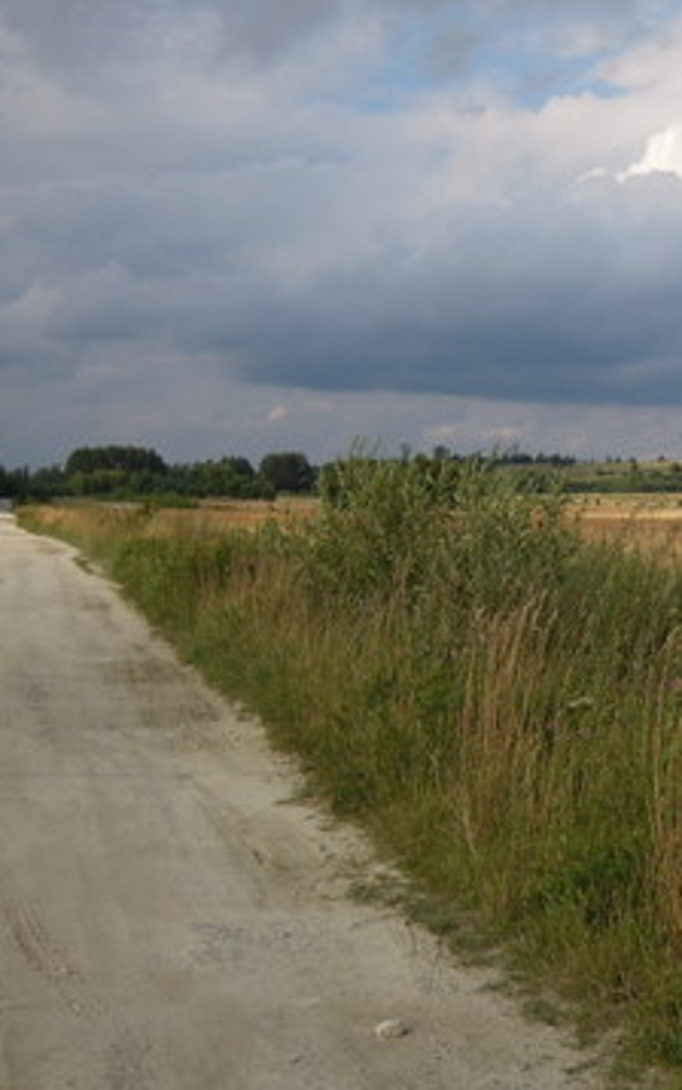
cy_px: 545
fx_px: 1902
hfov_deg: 19.8
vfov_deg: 32.0
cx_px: 661
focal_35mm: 64
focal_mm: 8.1
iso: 160
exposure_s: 1/1250
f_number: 3.5
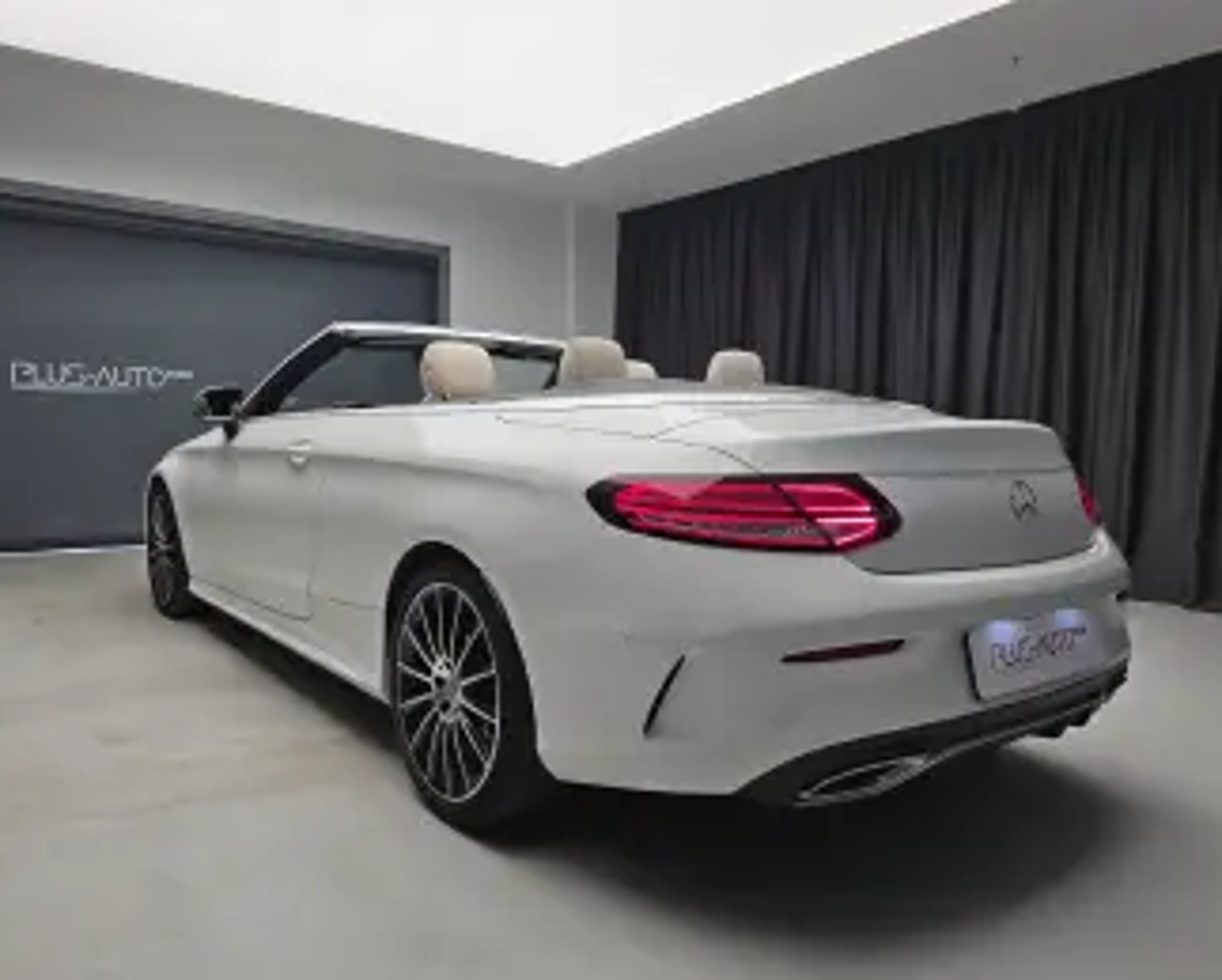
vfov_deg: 56.9
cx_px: 602
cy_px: 503
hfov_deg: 68.0
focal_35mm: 25
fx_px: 905
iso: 20
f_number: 1.7
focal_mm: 6.3
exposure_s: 1/100
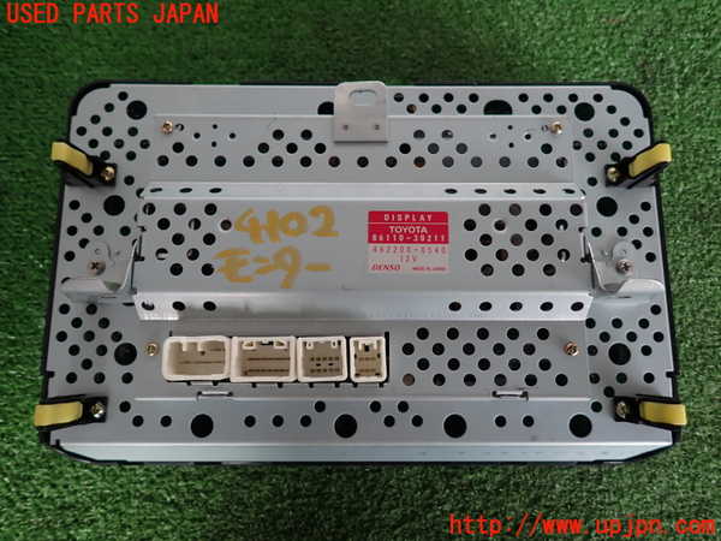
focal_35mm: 25
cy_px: 270
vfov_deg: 54.9
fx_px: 521
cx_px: 360
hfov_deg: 69.4
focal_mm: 4.5
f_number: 2
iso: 100
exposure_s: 1/60
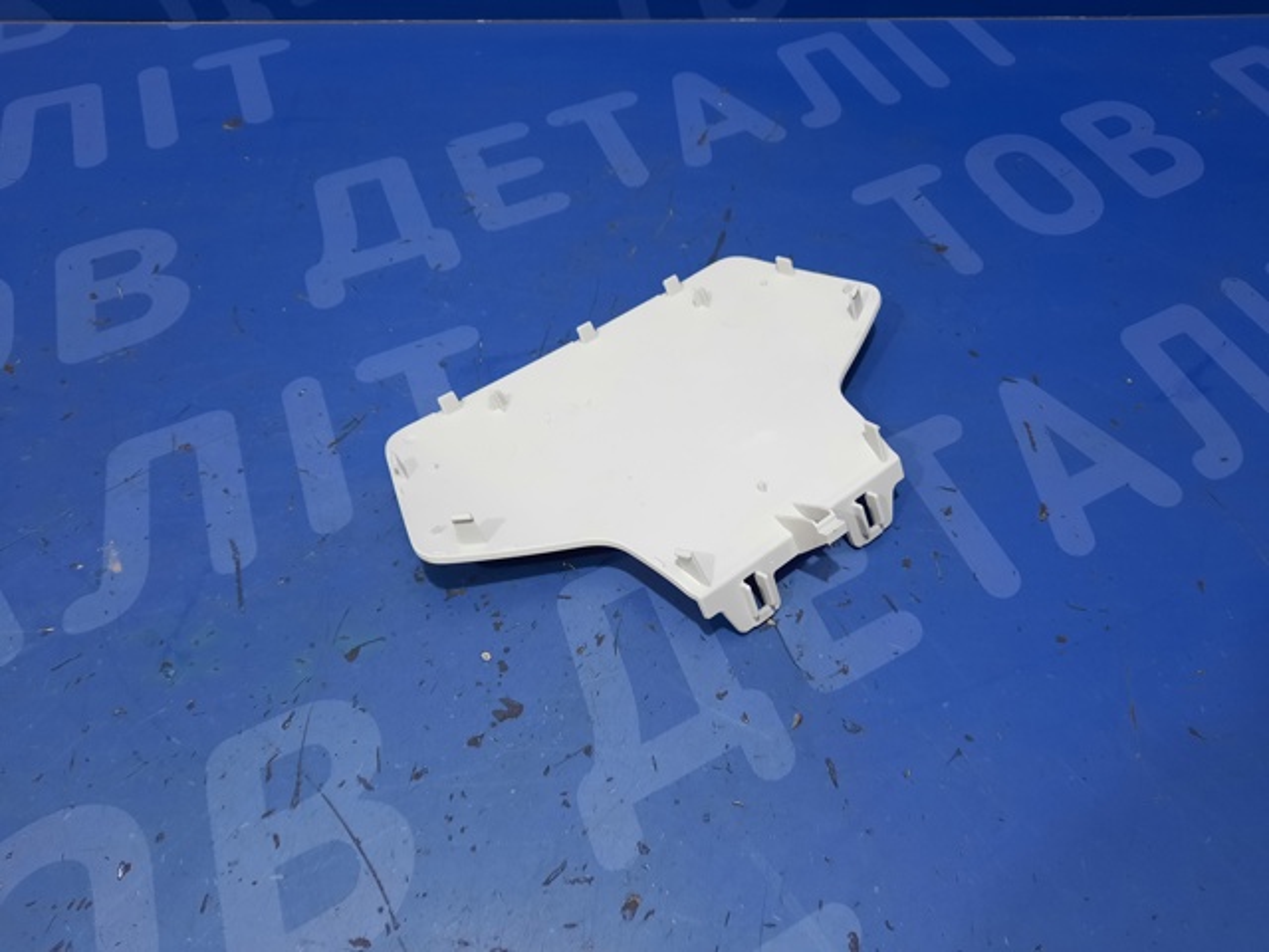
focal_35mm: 25
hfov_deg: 69.4
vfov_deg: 54.9
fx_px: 916
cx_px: 634
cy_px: 476
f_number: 2
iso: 250
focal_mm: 4.6
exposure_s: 1/50
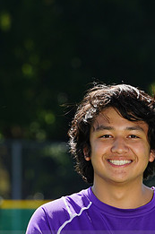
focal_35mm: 621
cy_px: 243
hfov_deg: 2.2
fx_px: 4026
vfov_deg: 3.3
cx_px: 137
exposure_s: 1/200
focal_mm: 279
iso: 200
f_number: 11
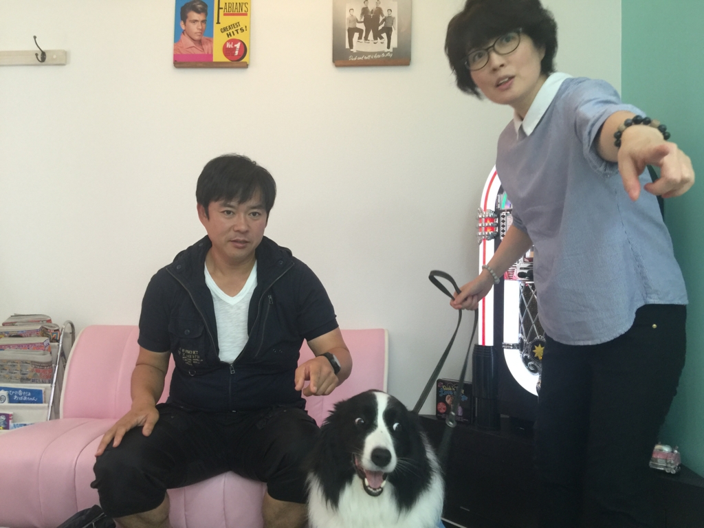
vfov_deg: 48.2
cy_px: 264
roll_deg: -2.6
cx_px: 352
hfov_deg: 61.7
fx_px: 590
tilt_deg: +3.4
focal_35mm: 29
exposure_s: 1/15
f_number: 2.2
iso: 64
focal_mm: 4.15
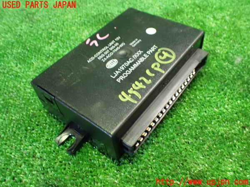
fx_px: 217
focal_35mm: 30
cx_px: 125
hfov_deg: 60.0
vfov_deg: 46.8
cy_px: 94
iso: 1600
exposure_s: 1/30
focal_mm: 5.4
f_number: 2.3
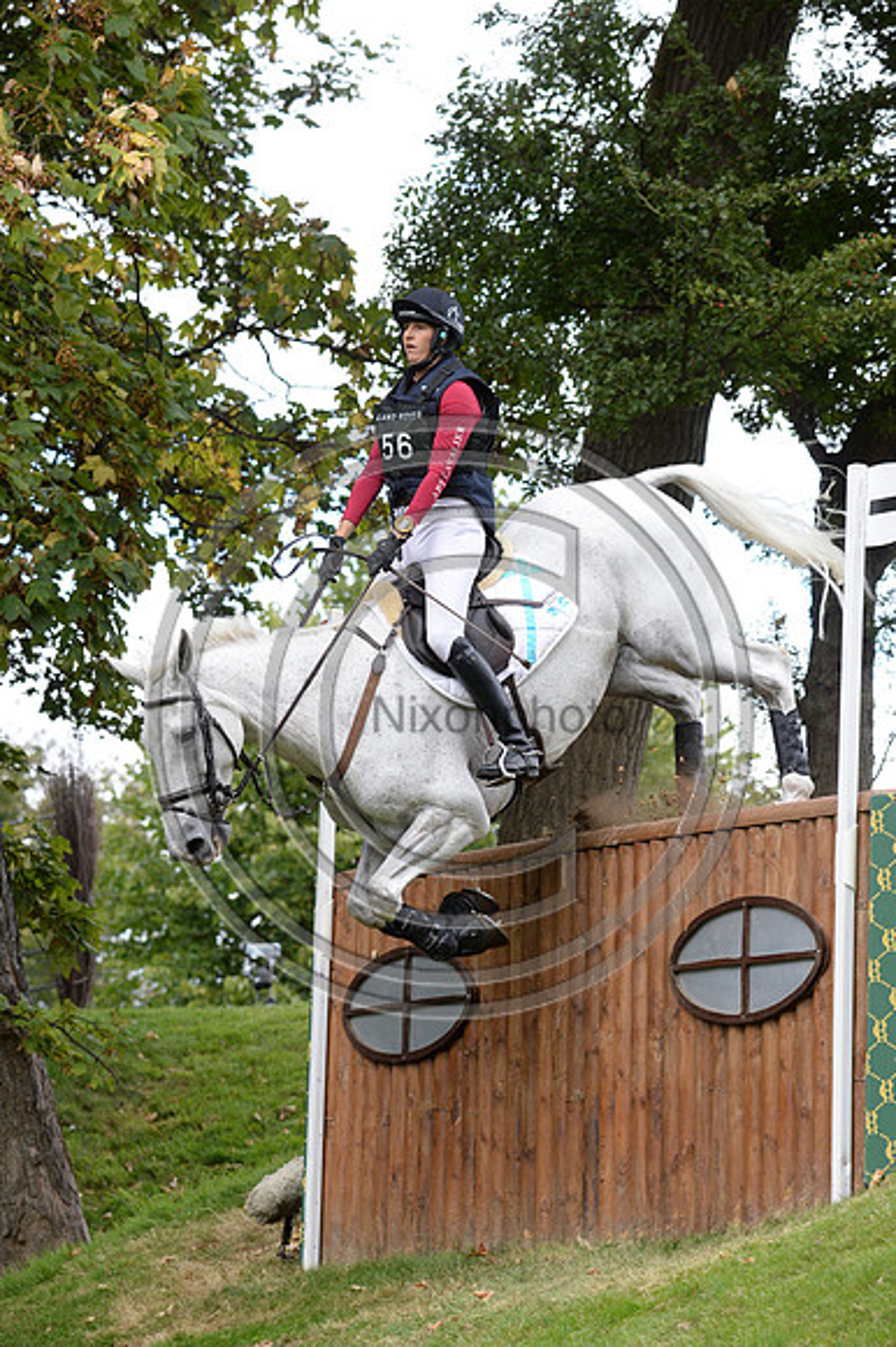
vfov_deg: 12.8
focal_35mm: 160
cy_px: 674
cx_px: 448
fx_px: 5980
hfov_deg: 8.6
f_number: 6.3
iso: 1250
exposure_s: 1/800
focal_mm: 160
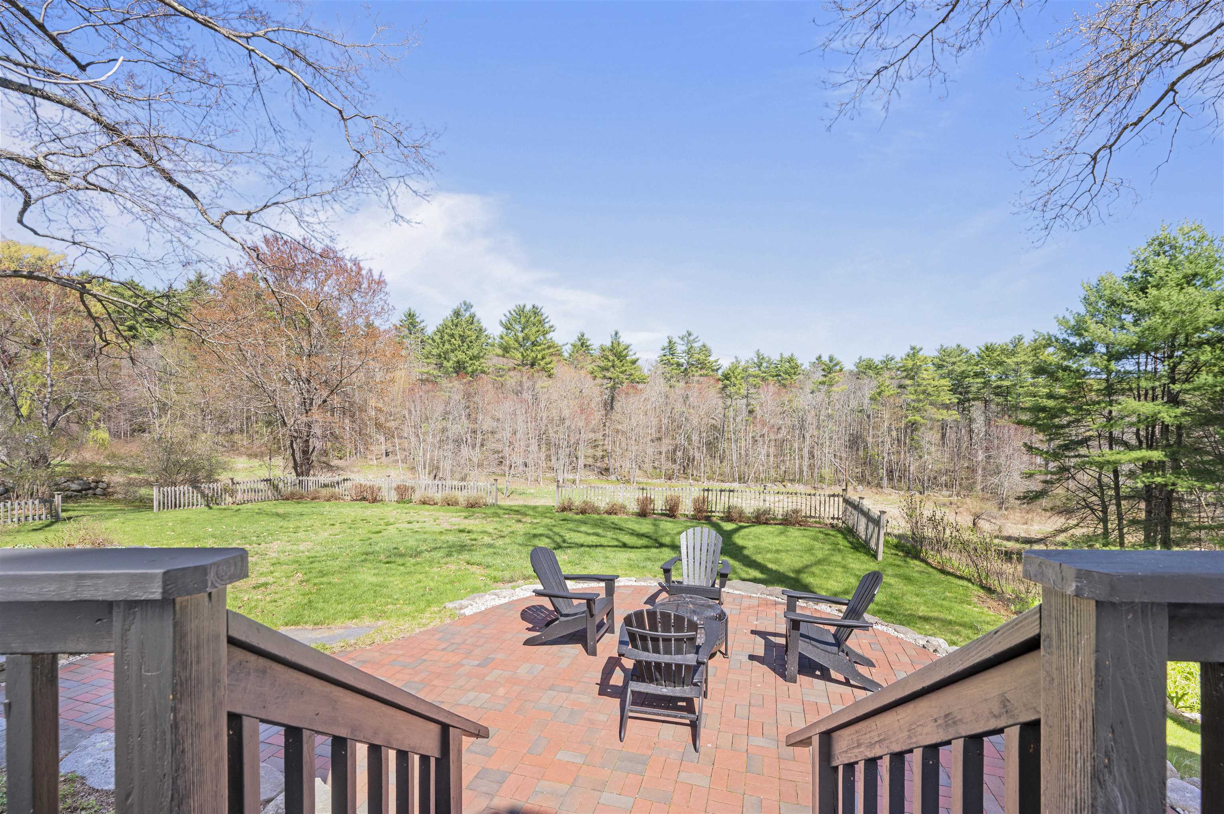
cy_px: 407
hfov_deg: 100.4
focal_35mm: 15
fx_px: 510
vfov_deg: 77.2
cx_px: 612
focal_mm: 15
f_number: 7.1
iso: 250
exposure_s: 1/15
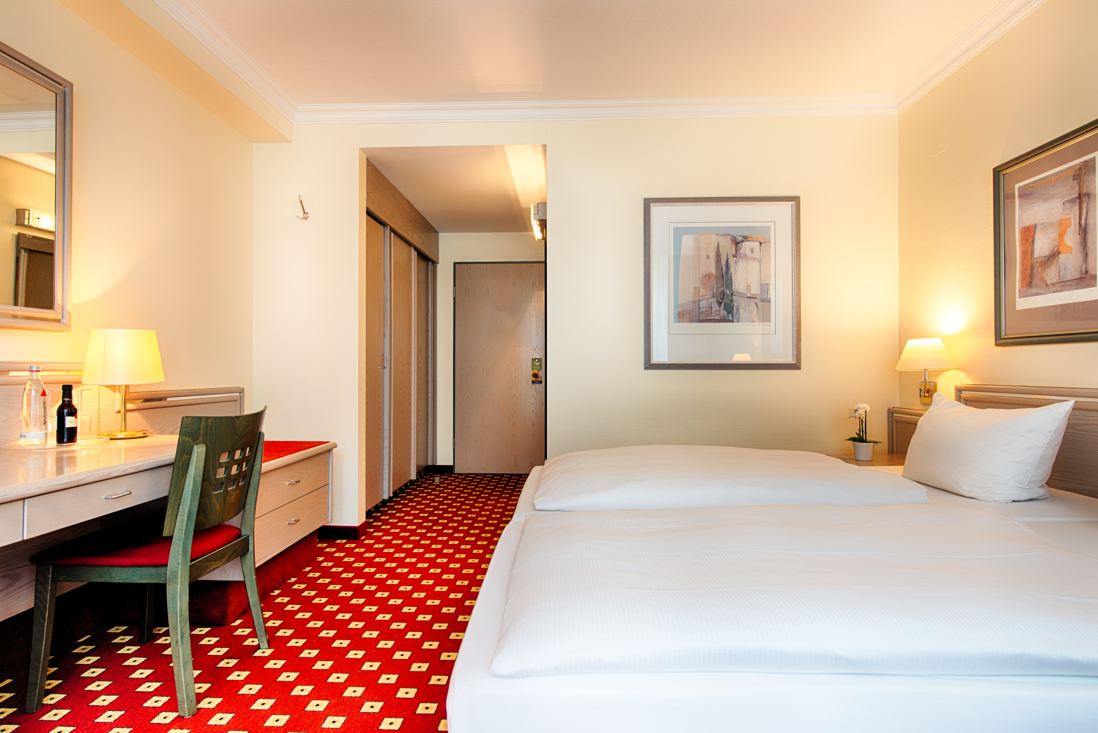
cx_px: 549
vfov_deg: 62.0
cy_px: 366
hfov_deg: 84.0
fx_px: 610
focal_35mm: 20
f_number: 8
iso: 100
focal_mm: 20
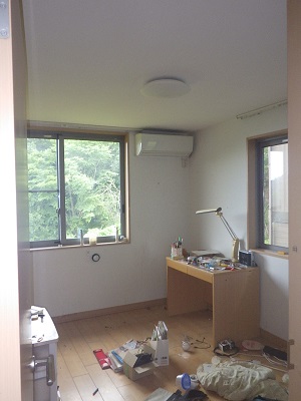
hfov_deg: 49.7
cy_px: 200
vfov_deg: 63.4
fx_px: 325
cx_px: 150
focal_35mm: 28
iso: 250
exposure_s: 1/60
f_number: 3.5
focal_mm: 5
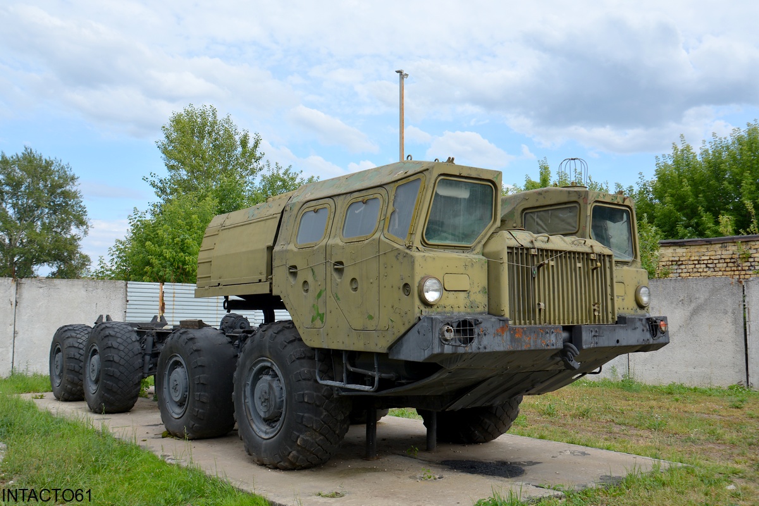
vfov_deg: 40.0
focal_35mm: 33
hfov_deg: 57.2
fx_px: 696
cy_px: 253
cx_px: 380
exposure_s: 1/250
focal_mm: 22
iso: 125
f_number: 8
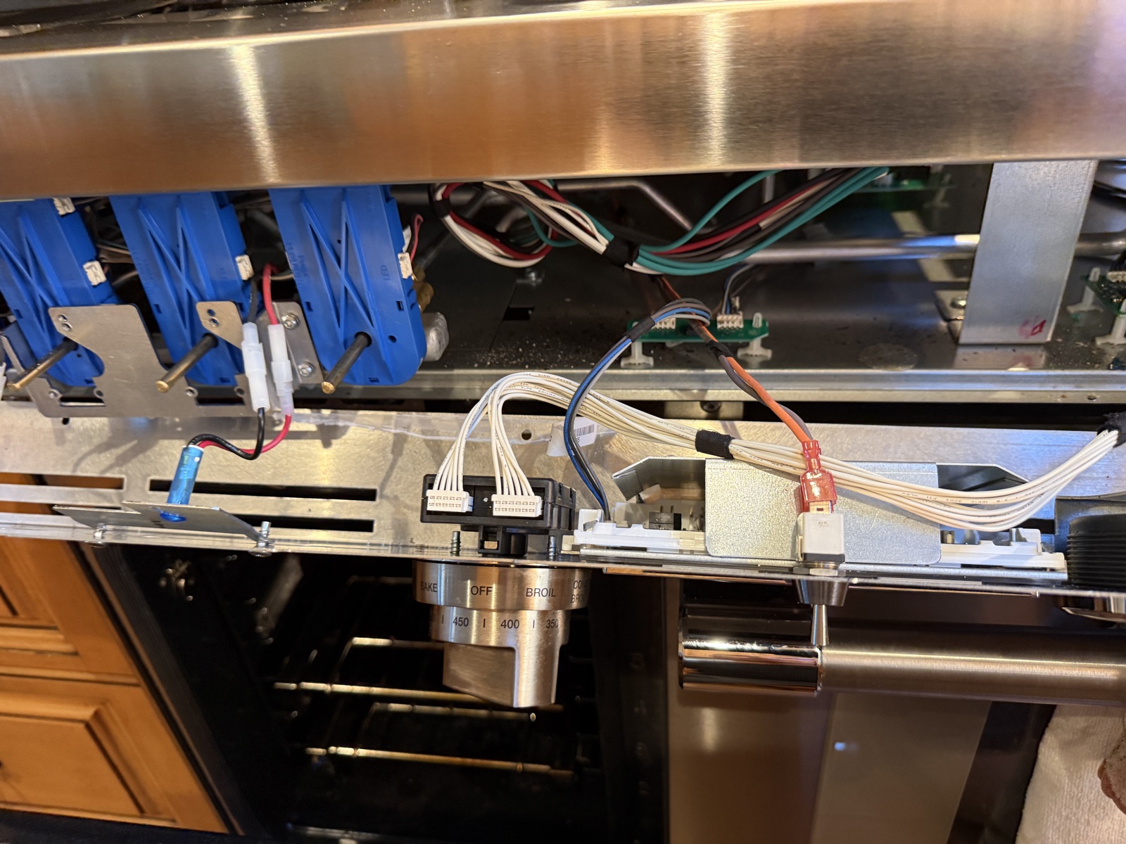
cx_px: 563
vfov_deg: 56.8
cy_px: 422
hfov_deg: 71.6
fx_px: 781
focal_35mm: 24
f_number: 1.78
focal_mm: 6.76
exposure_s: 1/60
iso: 320
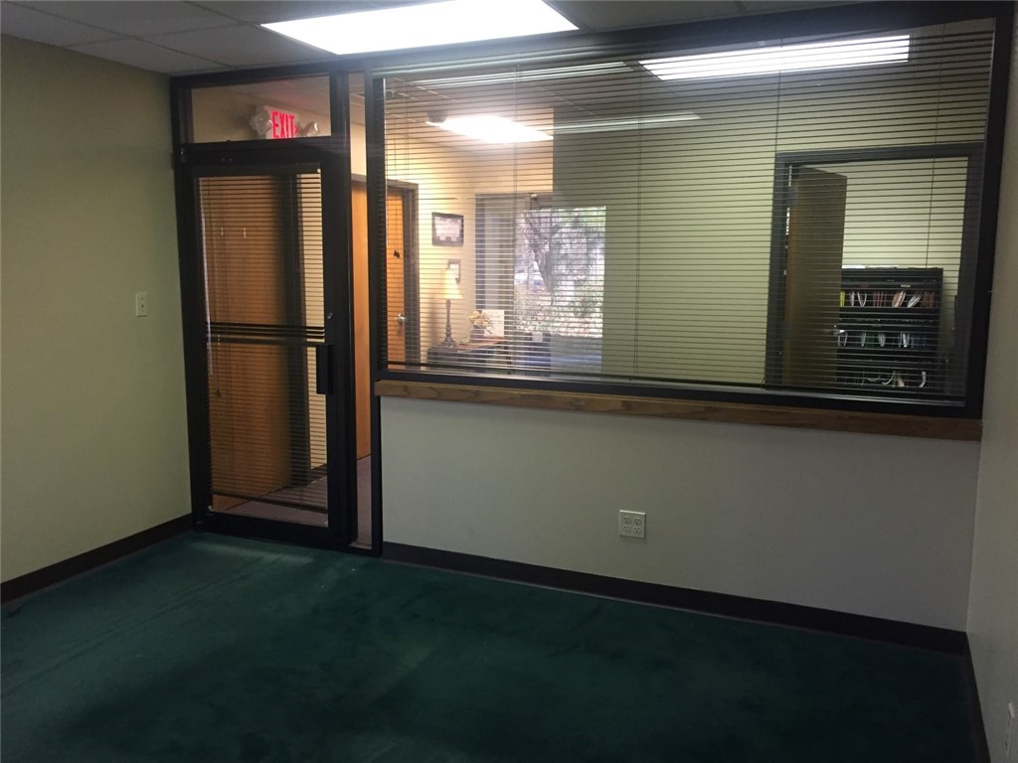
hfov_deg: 61.7
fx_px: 853
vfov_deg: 48.2
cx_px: 509
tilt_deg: -7.3
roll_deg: +0.3
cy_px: 382
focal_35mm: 29
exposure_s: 1/30
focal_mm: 4.15
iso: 125
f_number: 2.2
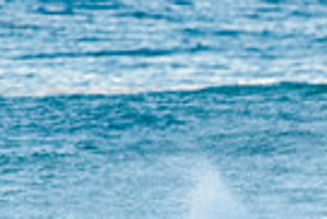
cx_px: 320
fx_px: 19422
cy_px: 331
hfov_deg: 1.0
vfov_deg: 0.6
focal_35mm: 2136
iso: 640
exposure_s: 1/1600
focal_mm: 500
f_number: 5.6
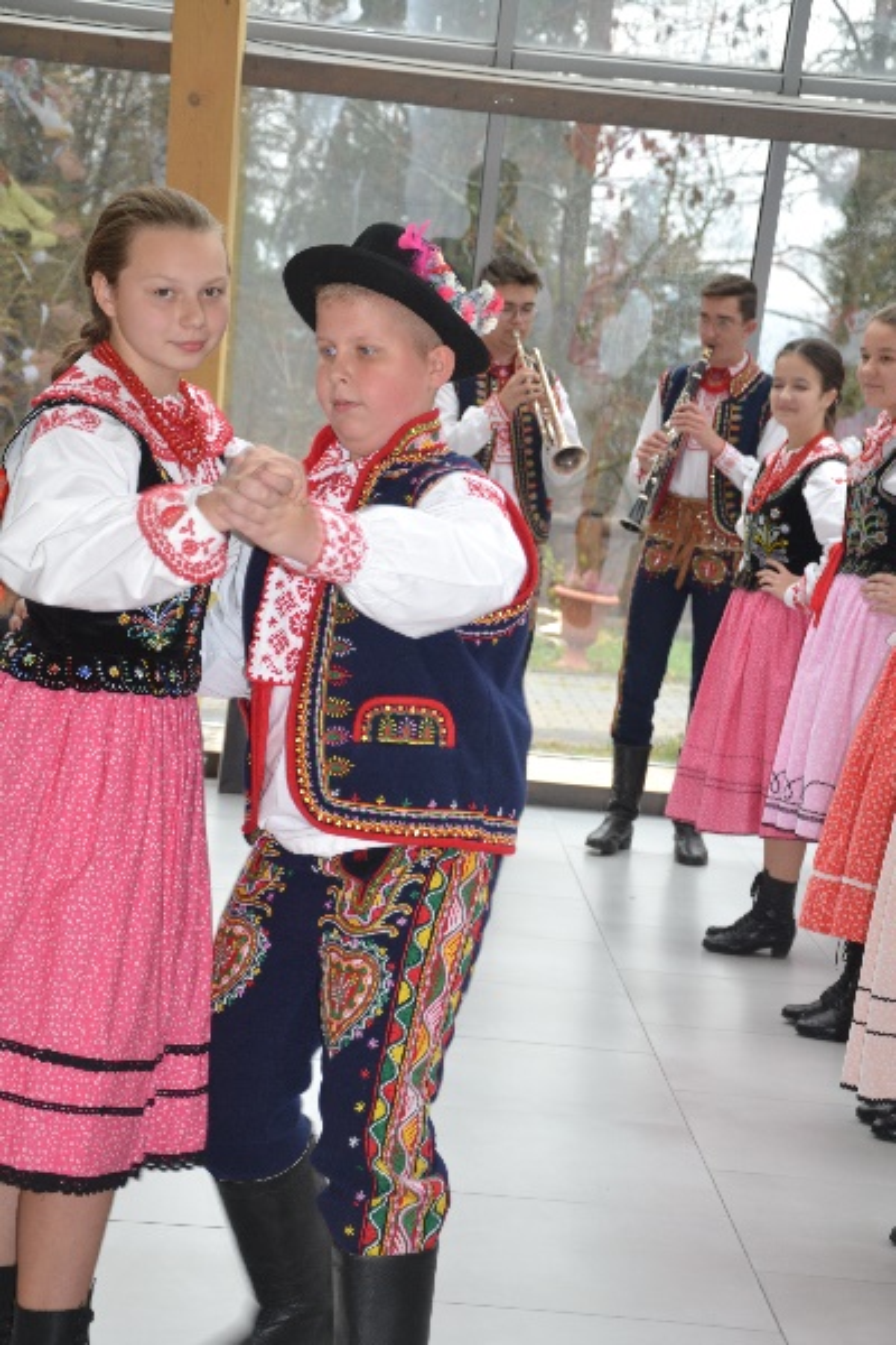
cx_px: 448
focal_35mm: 75
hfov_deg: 18.2
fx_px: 2800
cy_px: 672
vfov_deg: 27.0
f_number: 5
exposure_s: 1/80
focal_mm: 50
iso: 400
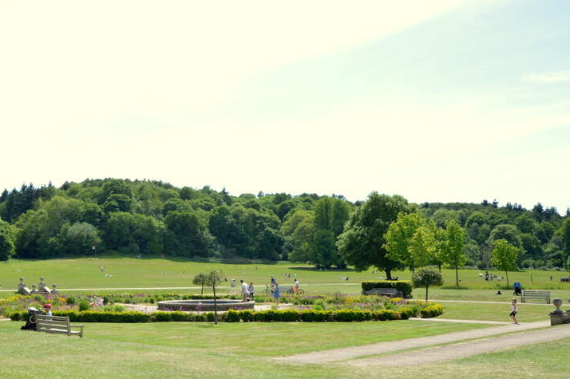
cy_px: 225
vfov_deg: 31.1
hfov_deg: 44.8
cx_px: 188
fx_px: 680
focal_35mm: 43
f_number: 11
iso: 400
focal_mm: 20
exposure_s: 1/200
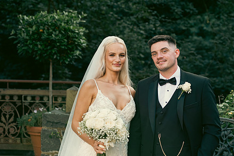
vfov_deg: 12.8
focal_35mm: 107
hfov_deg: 19.1
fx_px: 695
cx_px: 150
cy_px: 97
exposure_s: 1/200
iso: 200
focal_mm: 80
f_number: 3.5
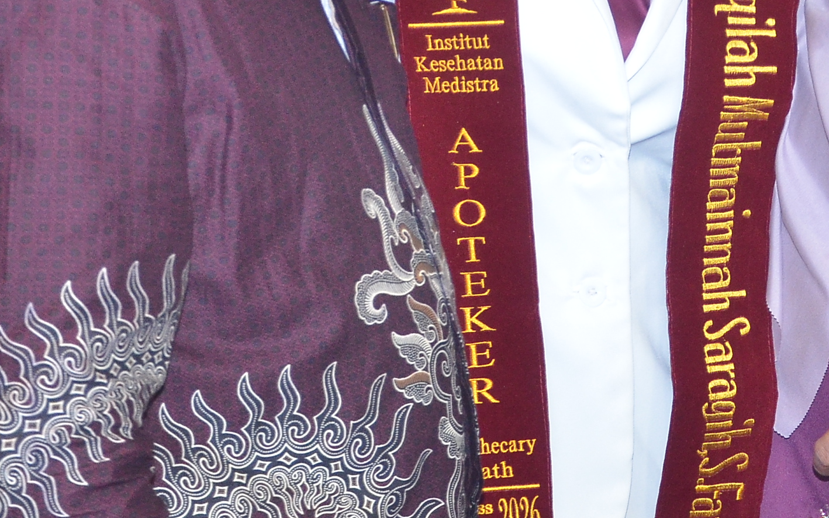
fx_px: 3773
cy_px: -75
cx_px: 505
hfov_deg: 12.5
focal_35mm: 167
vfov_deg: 7.8
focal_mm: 42
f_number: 4.8
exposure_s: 1/125
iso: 1250
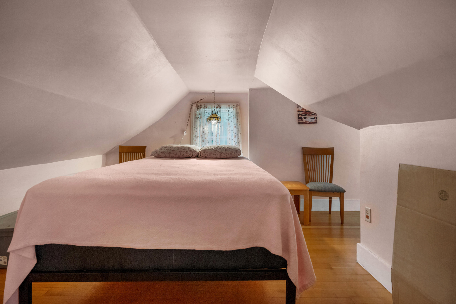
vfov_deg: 73.7
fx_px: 203
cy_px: 152
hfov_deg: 96.7
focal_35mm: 16
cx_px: 228
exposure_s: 1/30
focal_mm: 16
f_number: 5.6
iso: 2000
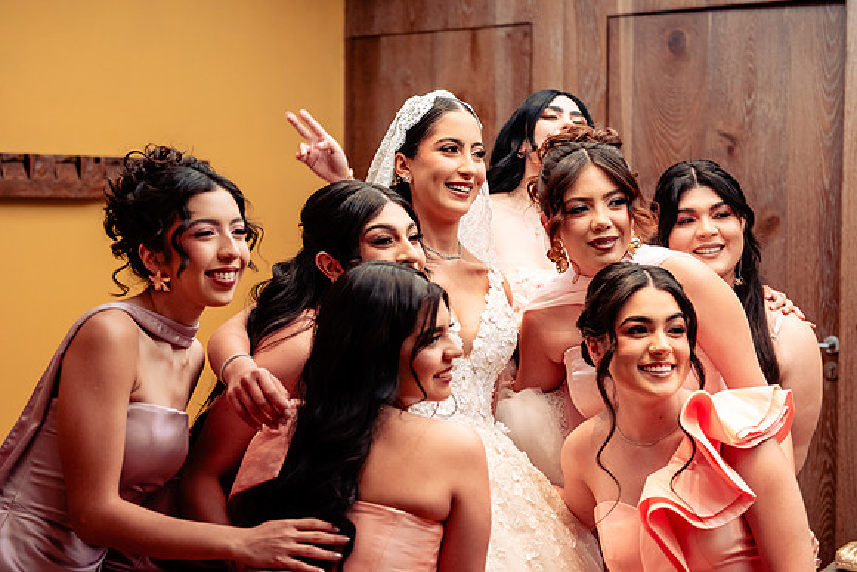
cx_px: 428
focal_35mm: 59
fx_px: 1398
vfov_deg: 23.1
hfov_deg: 34.1
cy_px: 286
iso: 1250
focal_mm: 58
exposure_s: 1/250
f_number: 3.5
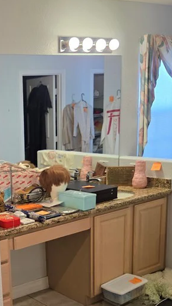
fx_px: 405
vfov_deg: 40.7
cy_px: 209
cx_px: -8
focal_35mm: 50
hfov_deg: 22.8
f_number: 1.8
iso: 200
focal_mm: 5.4
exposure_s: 1/120
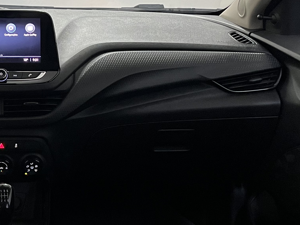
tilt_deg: -14.1
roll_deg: +0.0
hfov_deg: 26.9
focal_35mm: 69
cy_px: 100
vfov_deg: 21.3
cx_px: 16
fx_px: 598
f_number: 1.6
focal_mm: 5.1
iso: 400
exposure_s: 1/40
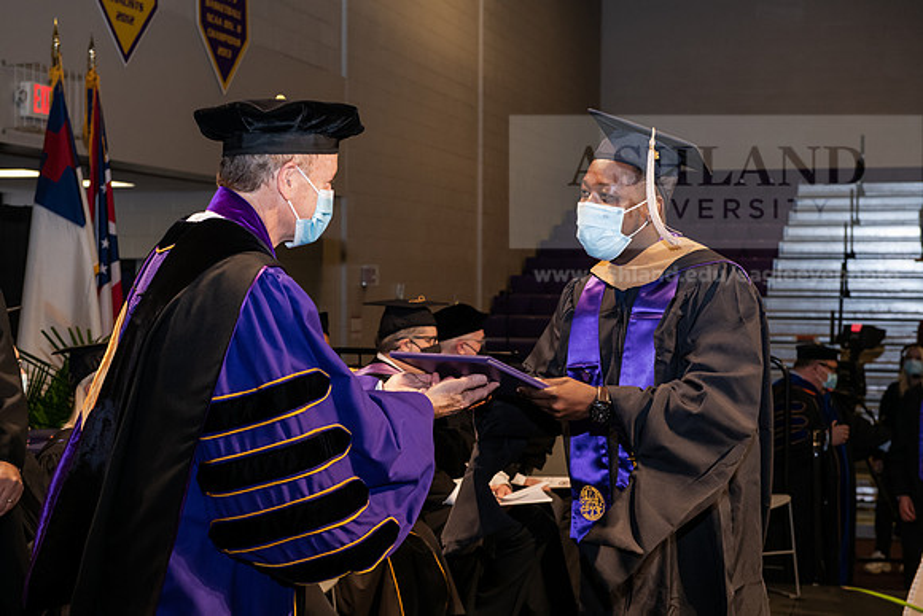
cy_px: 308
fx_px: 1590
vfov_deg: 21.9
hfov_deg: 32.4
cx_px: 462
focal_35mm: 62
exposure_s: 1/200
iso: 1600
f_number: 6.3
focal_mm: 62
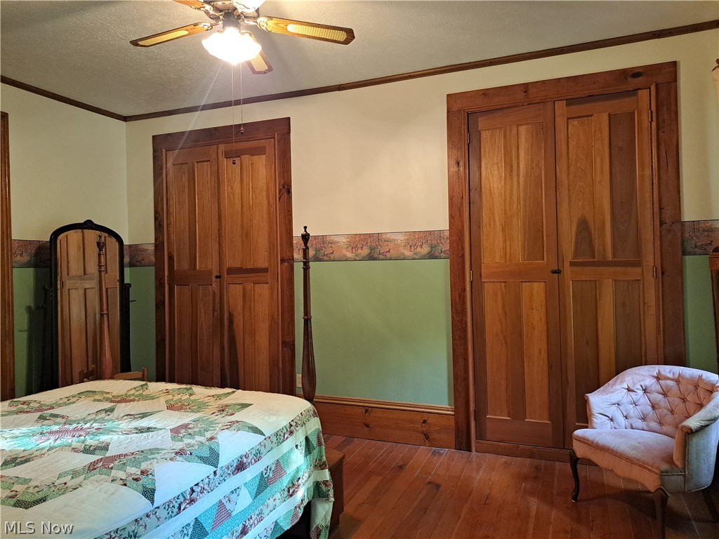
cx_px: 360
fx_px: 498
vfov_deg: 56.8
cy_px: 270
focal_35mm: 24
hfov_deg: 71.6
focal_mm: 5.23
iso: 400
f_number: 1.8
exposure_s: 1/60
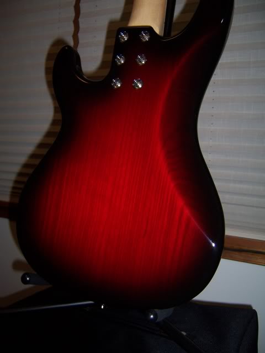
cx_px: 132
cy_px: 176
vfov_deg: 55.4
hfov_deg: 42.9
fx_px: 337
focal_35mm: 33
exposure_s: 1/60
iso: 80
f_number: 2.8
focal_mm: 5.5
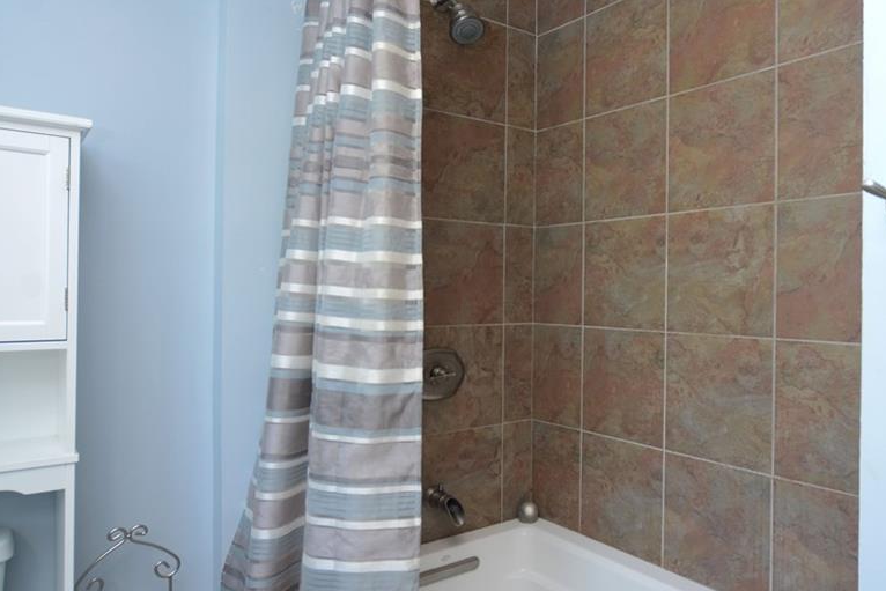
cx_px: 549
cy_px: 279
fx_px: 591
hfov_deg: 72.6
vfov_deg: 53.1
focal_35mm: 24
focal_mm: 12
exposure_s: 1/30
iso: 400
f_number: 5.6
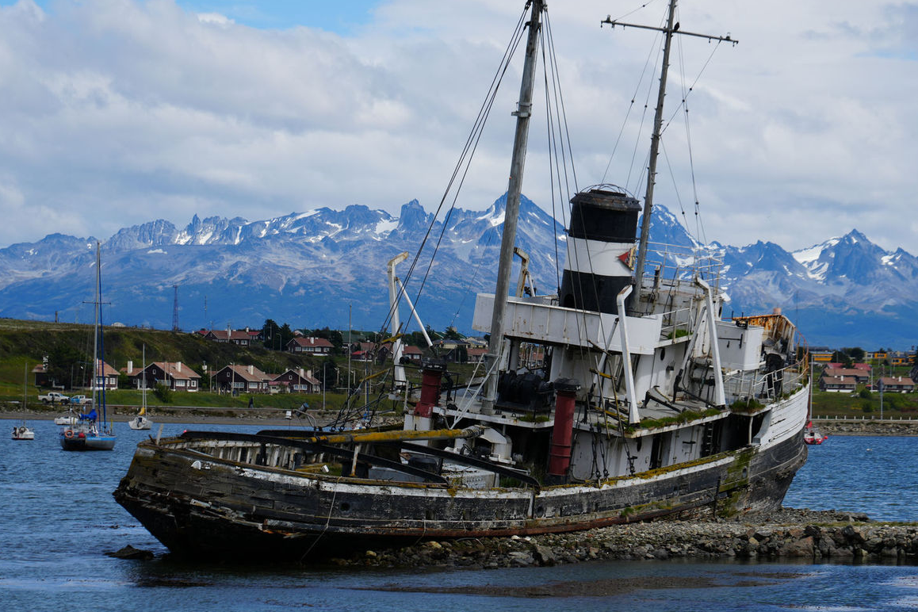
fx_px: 3697
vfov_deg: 9.5
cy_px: 285
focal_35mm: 145
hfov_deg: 14.1
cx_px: 574
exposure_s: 1/320
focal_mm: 105
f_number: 10
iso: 100
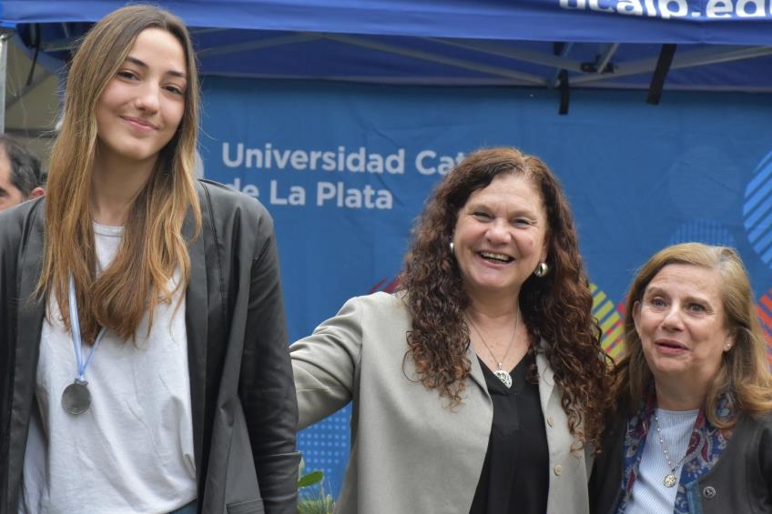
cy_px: 238
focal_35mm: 145
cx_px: 328
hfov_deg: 14.2
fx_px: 3109
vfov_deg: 9.5
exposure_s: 1/400
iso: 2000
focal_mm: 80
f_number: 10
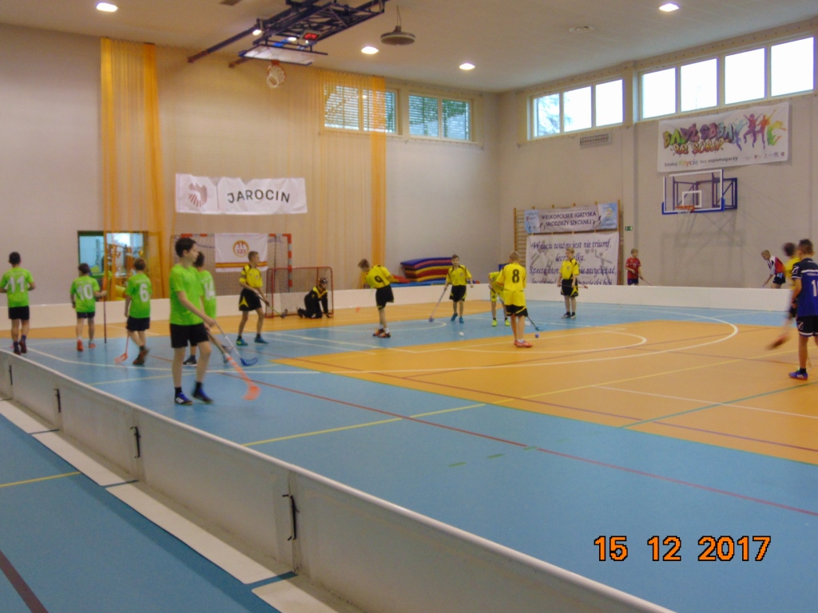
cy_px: 306
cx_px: 409
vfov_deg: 40.7
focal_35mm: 35
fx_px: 827
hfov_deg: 52.6
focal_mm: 6.3
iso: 200
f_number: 3.2
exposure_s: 1/30
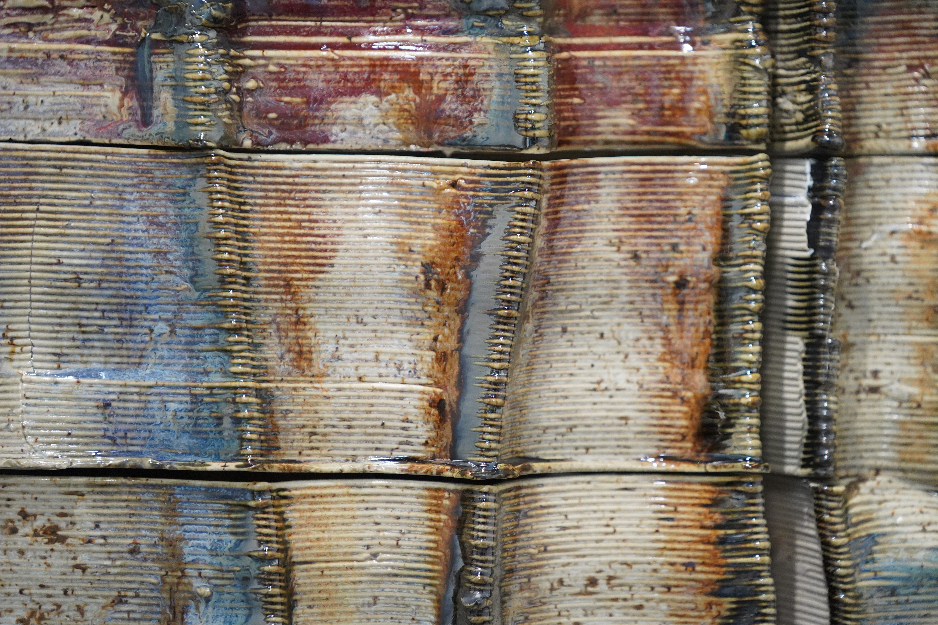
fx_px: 5211
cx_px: 469
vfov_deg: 6.9
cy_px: 312
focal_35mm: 200
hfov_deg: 10.3
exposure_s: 1/320
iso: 6400
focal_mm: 200
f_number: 4
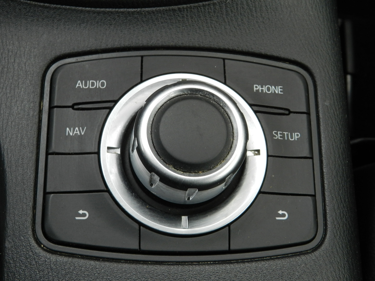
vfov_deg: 31.5
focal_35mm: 46
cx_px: 188
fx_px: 498
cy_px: 140
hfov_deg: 41.2
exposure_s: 1/25
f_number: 4.2
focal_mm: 8.1
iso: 320
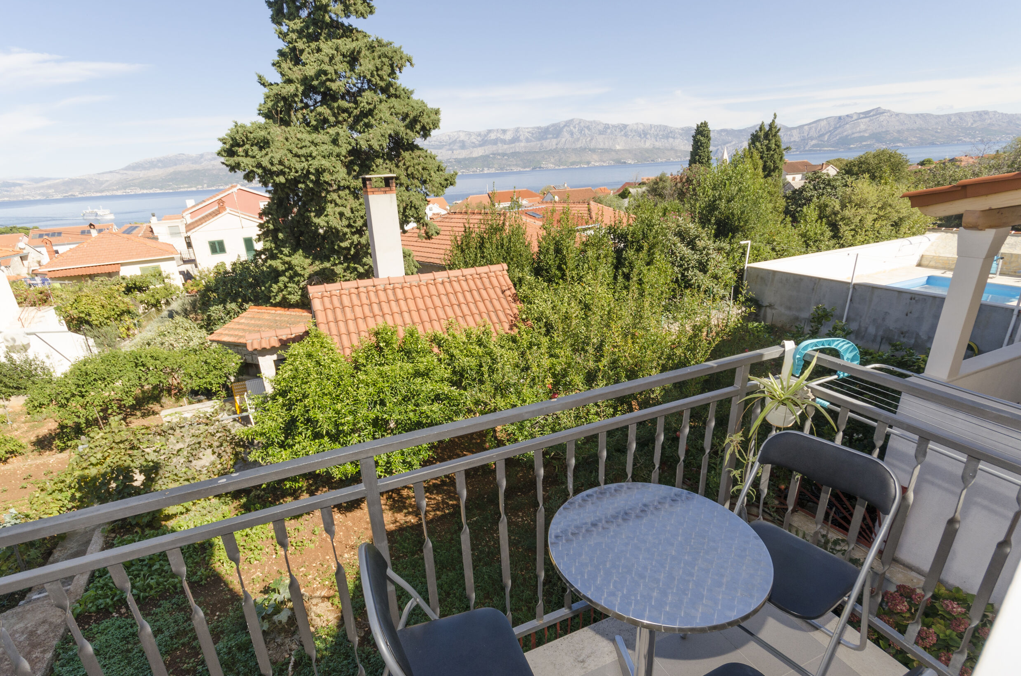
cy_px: 368
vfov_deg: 70.1
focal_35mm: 17
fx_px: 481
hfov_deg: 93.3
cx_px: 482
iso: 100
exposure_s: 1/200
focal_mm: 10
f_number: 8
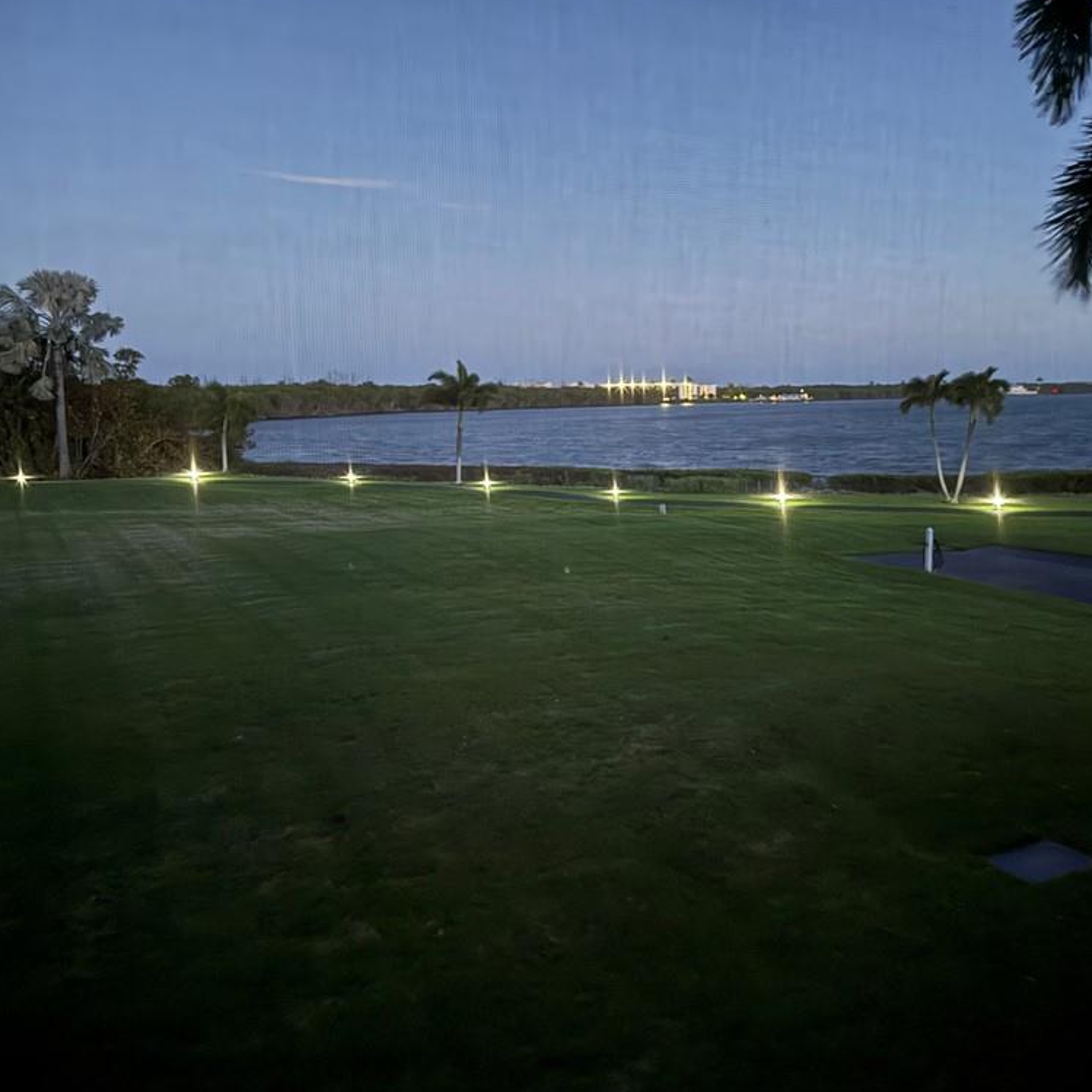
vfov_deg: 55.6
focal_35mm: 29
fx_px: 1035
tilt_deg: -6.7
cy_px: 538
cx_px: 678
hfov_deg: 55.0
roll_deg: +0.8
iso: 2500
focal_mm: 6.76
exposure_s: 1/9
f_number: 1.78
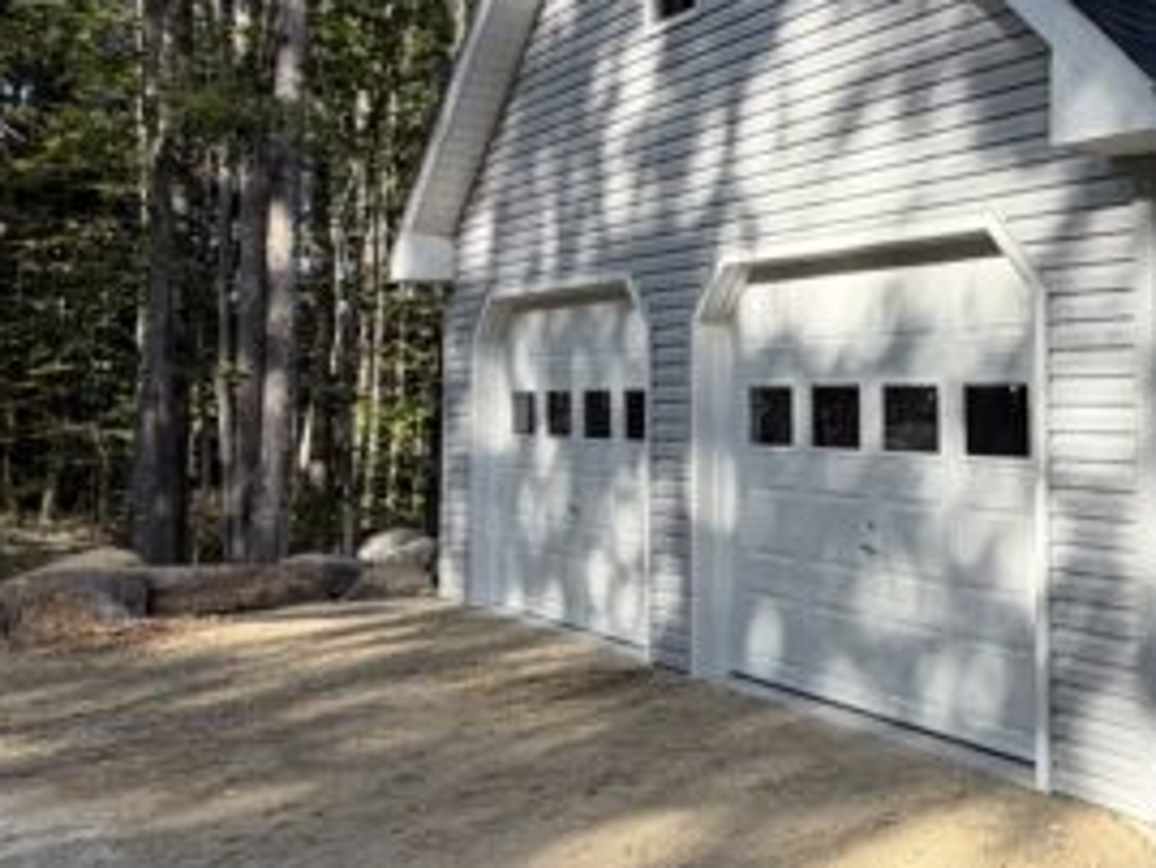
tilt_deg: +3.7
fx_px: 1336
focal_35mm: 40
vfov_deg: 35.7
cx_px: 1182
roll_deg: -0.4
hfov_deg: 40.4
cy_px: 314
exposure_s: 1/631
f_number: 2.2
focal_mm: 2.22
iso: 40
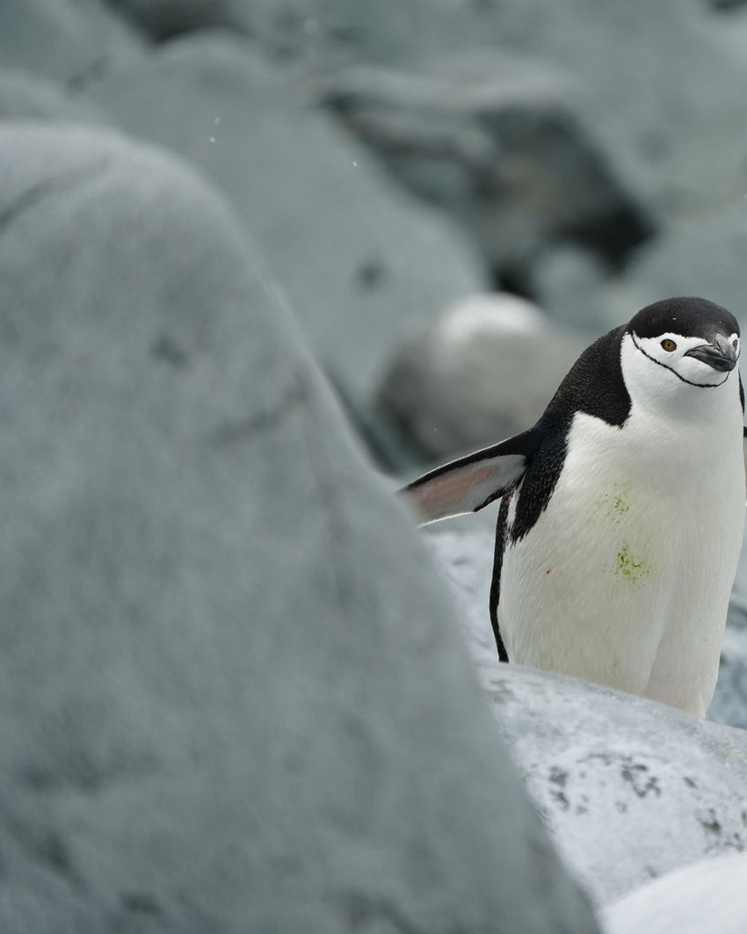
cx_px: 663
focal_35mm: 565
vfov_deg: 3.4
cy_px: 467
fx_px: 15618
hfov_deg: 2.7
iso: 320
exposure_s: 1/500
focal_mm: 400
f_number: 6.3
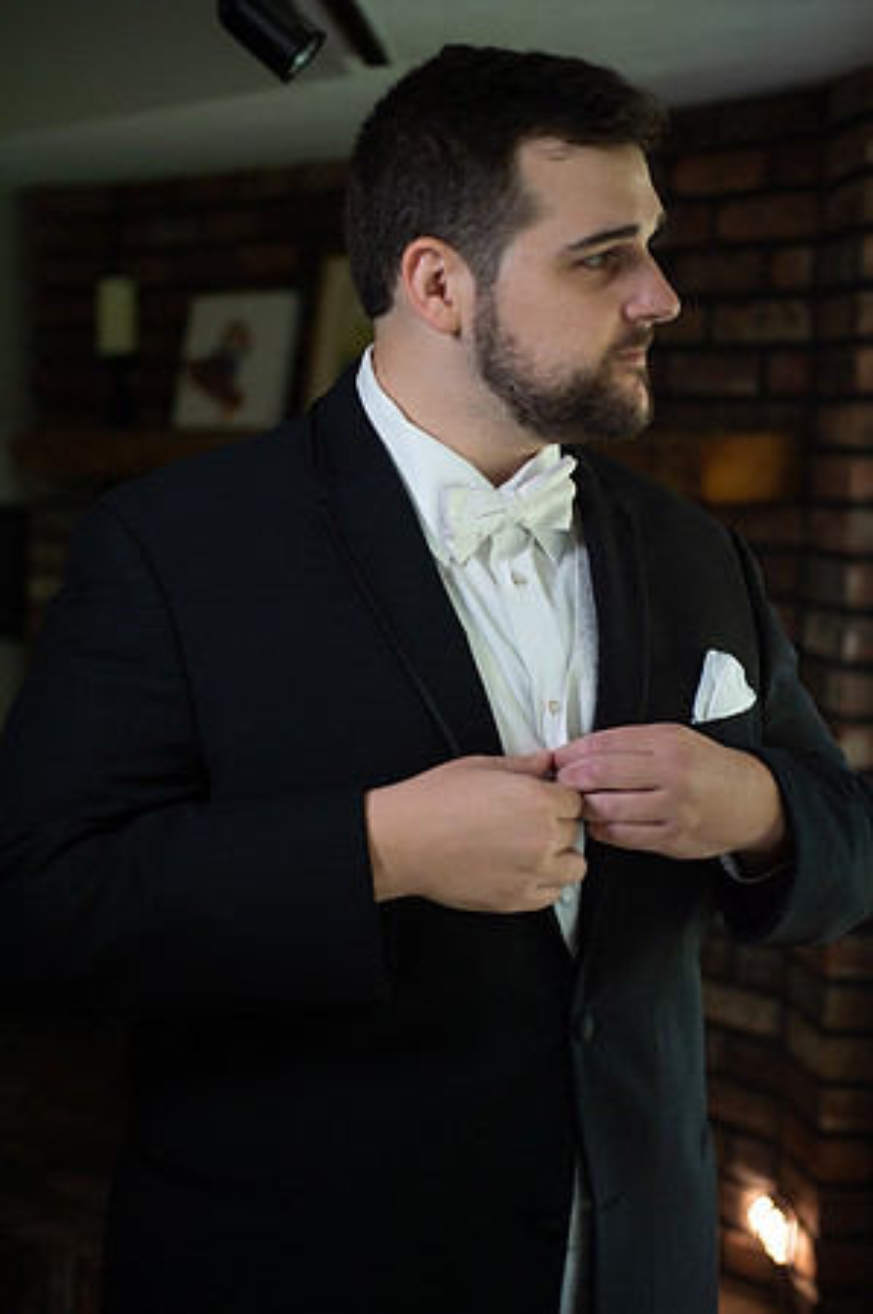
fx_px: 2187
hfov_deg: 22.6
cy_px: 657
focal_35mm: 60
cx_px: 436
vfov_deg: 33.4
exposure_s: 1/250
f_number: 2.8
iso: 1000
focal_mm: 60
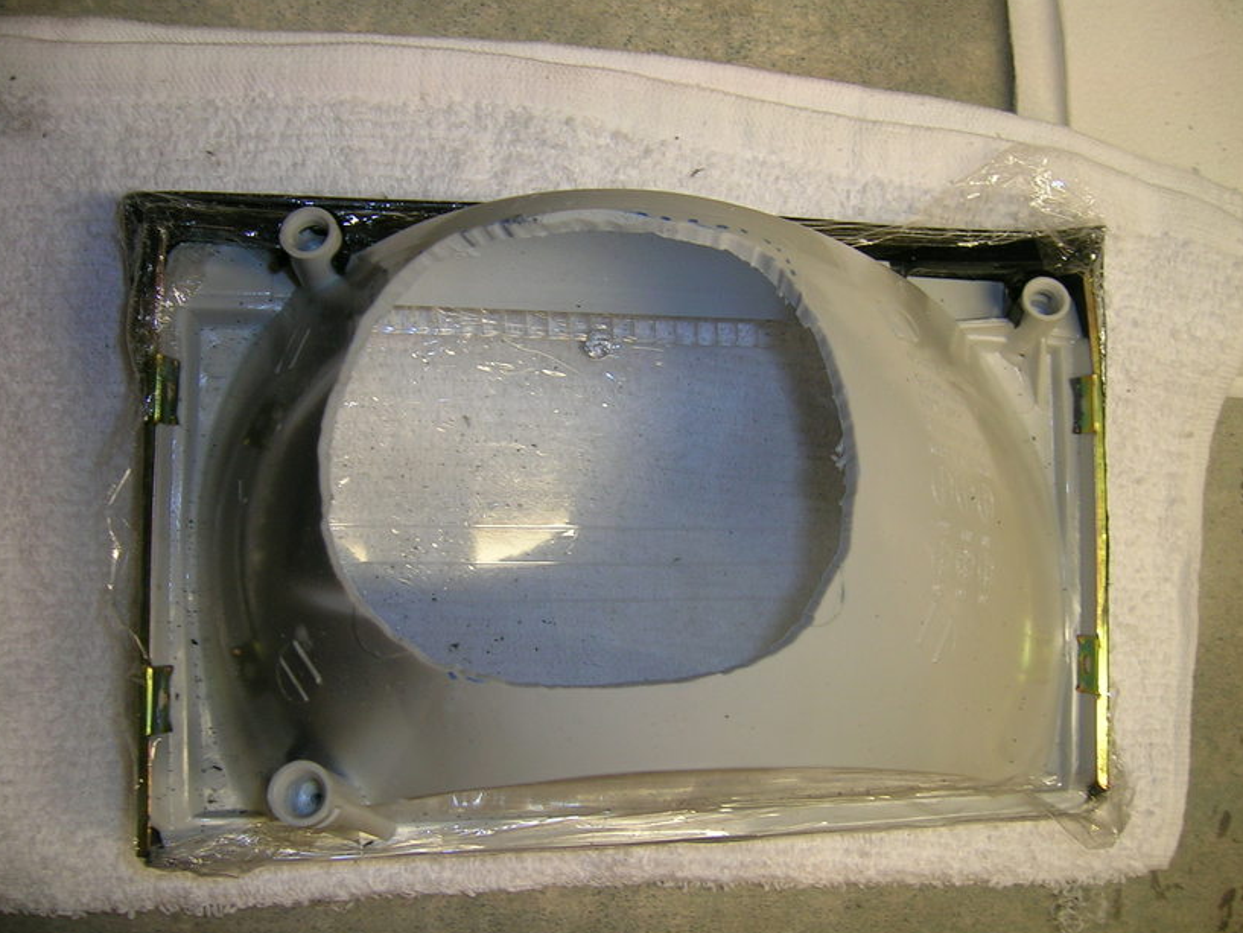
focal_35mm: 36
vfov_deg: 39.7
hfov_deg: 51.3
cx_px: 621
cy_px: 473
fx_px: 1293
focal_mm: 5.4
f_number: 2.8
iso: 50
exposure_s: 1/17.9
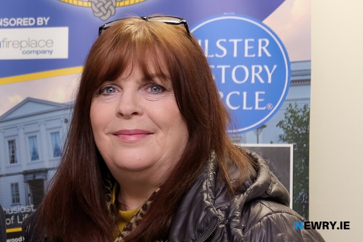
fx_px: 494
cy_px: 121
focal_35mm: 49
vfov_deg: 27.5
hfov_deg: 40.3
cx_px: 182
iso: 800
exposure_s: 1/160
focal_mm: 32.9
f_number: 3.6
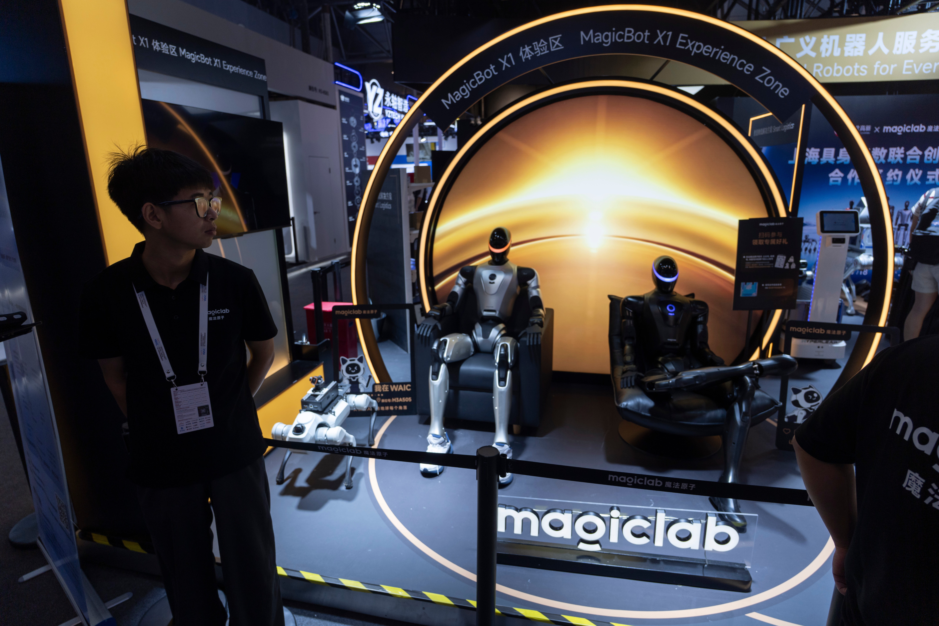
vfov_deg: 61.9
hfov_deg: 84.0
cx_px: 470
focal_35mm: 20
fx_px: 522
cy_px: 313
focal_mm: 20
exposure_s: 1/320
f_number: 4
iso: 250
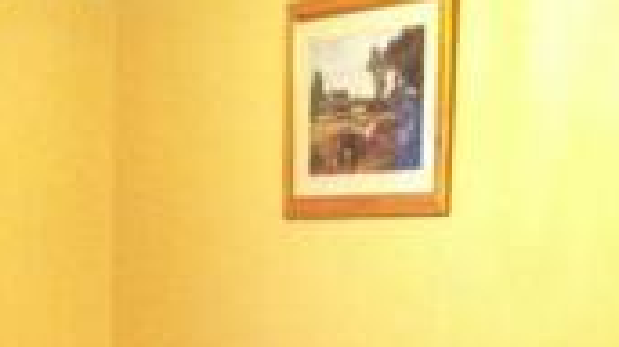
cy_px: 602
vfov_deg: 9.0
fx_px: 2133
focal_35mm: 130
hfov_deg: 16.5
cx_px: 179
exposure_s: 1/15
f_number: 2.8
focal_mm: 3.85
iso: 400
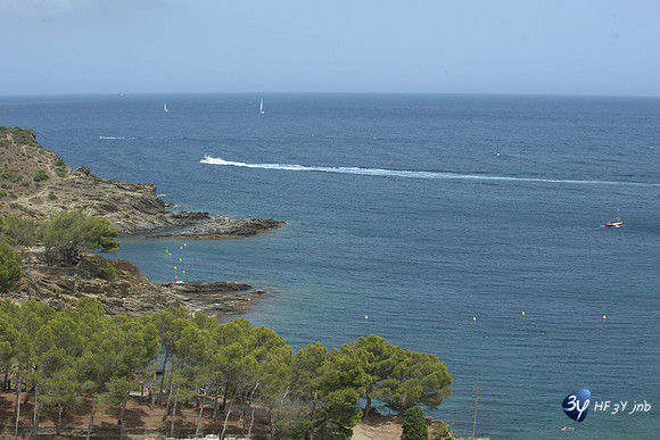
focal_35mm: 70
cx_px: 330
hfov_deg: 28.8
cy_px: 220
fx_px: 1284
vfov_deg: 19.5
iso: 640
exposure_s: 1/640
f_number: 13
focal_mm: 70
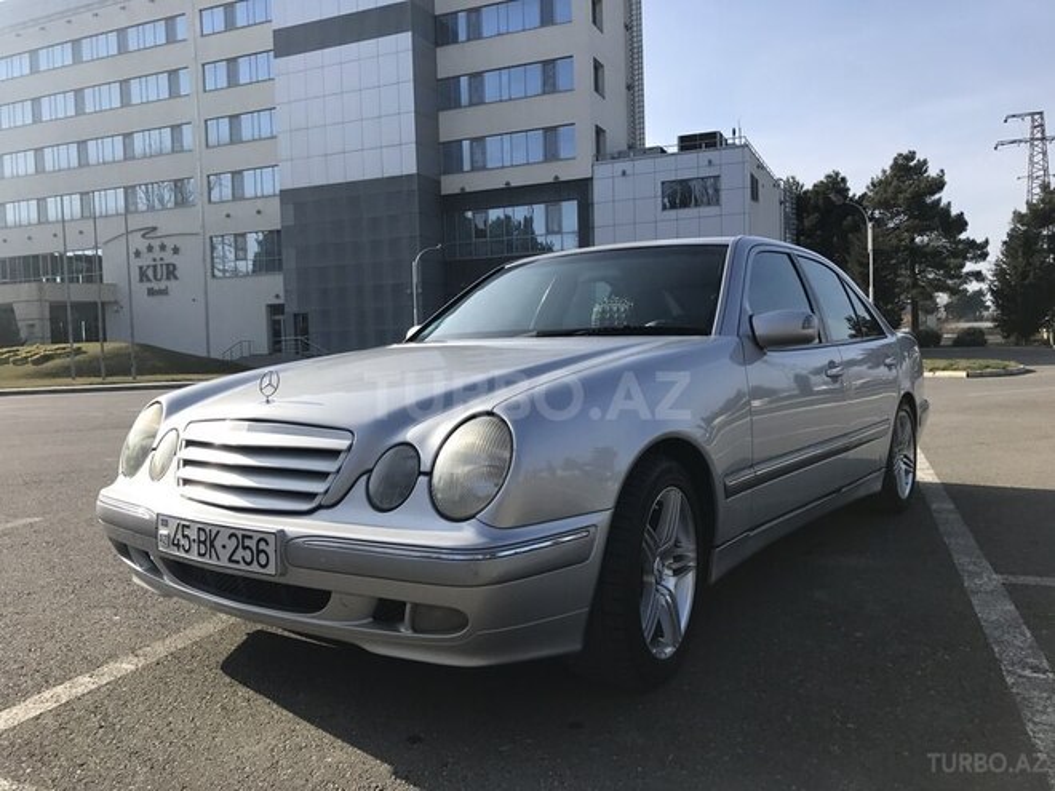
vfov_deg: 49.7
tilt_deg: -2.9
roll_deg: +2.4
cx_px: 528
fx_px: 853
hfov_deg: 63.4
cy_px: 396
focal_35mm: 28
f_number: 1.8
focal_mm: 3.99
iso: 20
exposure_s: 1/2128
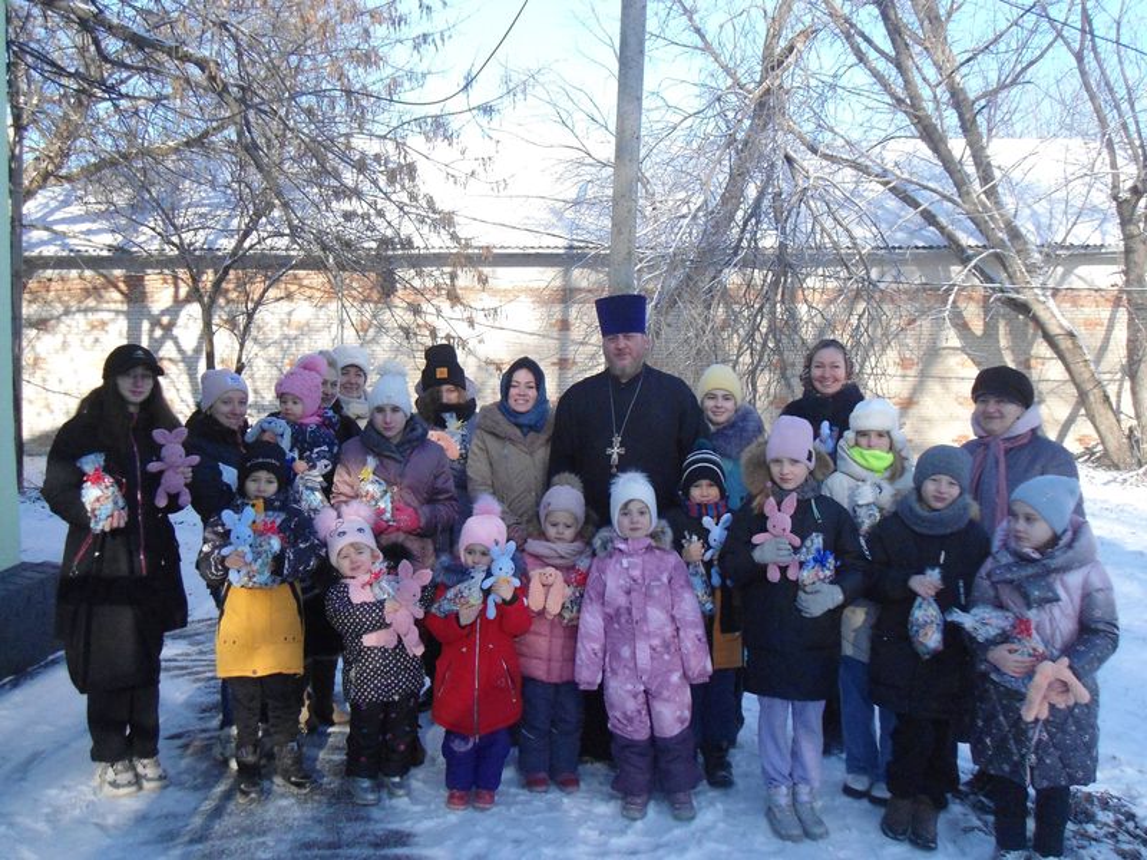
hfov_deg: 58.4
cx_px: 574
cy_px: 430
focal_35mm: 31
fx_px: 1027
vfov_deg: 45.4
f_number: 3
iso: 400
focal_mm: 5.6
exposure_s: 1/200
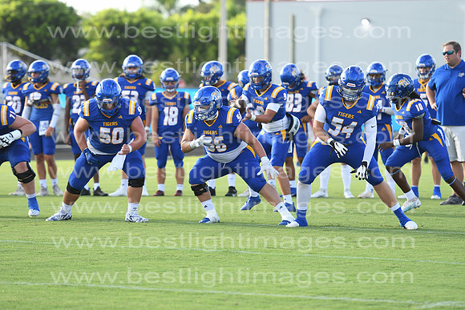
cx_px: 232
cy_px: 155
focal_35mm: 255
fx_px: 3294
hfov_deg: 8.1
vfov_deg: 5.4
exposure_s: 1/640
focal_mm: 170
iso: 200
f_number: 4
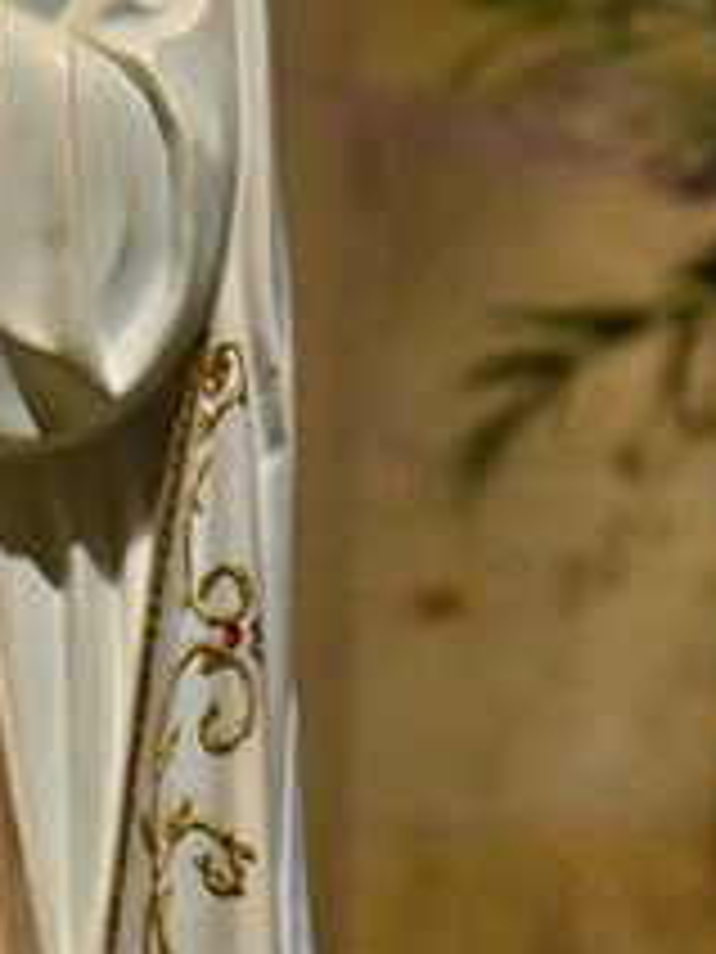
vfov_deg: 2.7
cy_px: 680
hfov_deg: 2.0
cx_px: -43
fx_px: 20293
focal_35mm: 736
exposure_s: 1/200
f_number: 7.1
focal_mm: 135
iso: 10000
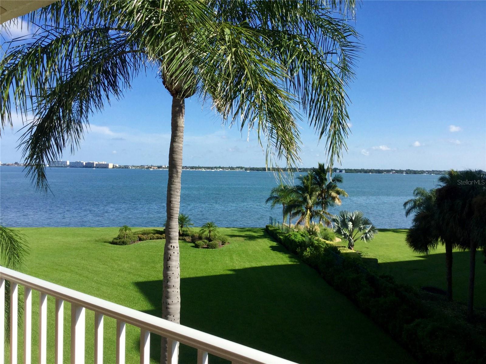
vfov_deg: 45.4
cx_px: 243
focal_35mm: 31
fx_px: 435
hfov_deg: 58.4
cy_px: 182
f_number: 2.4
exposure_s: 1/1404
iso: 25
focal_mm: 3.3
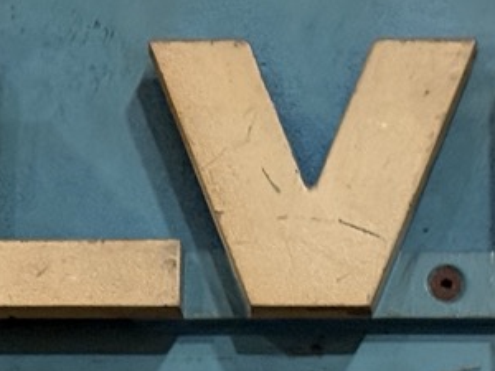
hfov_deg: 9.6
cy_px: 325
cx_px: 314
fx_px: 2931
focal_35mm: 205
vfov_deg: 7.2
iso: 640
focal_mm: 6.76
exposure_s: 1/30
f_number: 1.78
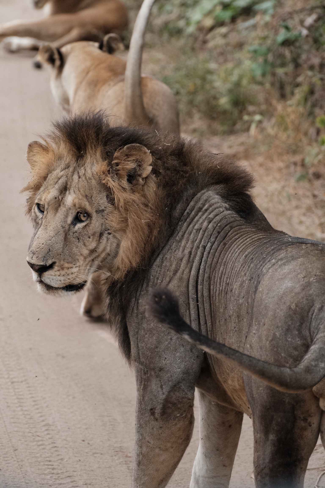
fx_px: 3114
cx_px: 162
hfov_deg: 6.0
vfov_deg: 9.0
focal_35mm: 230
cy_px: 244
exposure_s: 1/1250
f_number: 5
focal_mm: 153.2
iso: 3200
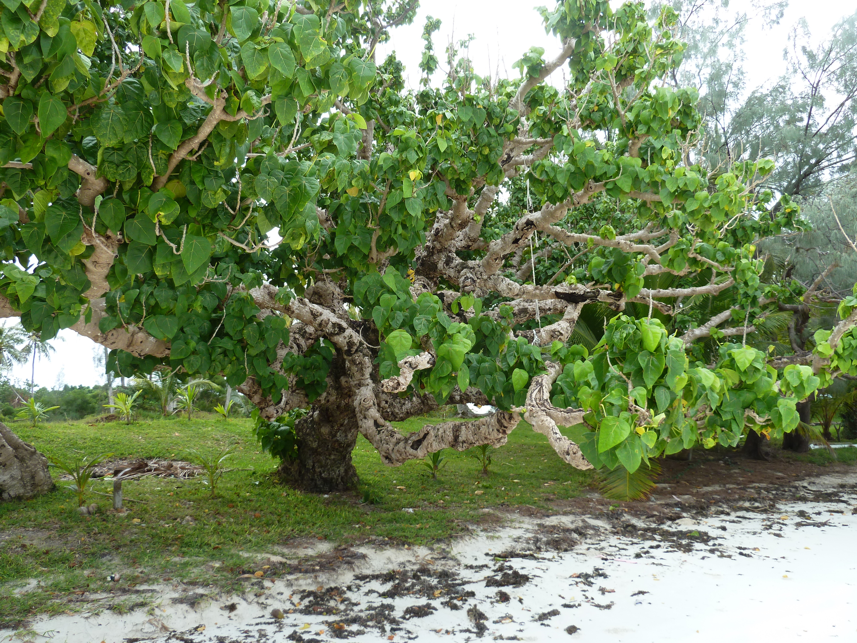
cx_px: 428
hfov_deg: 69.4
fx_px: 619
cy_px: 322
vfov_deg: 54.9
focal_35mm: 25
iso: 80
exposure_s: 1/60
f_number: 3.3
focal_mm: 4.1
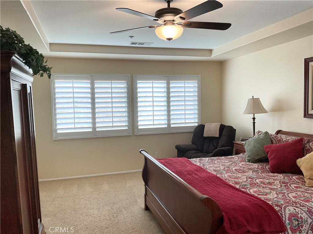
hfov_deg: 61.7
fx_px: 262
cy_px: 117
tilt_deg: -3.9
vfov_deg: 48.2
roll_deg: +0.7
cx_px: 156
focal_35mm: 29
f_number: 1.8
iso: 64
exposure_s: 1/120
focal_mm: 3
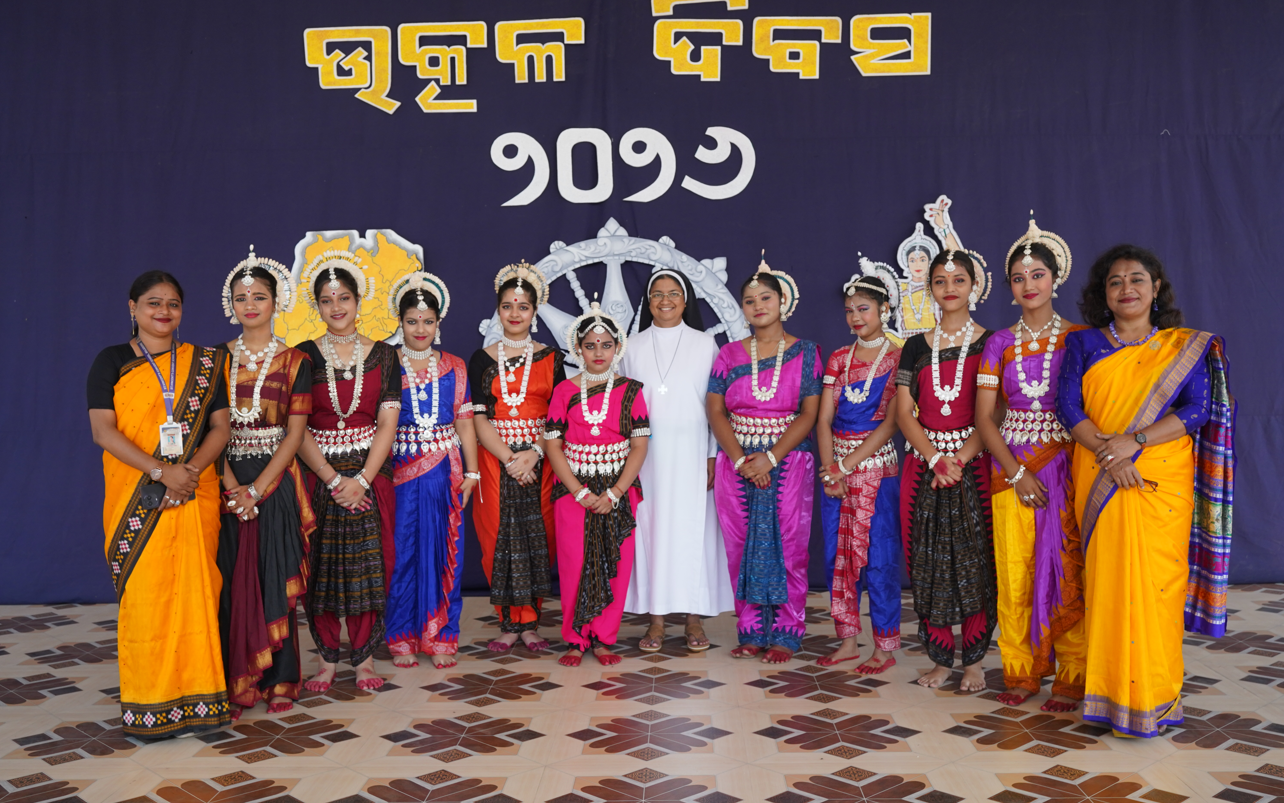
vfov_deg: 35.3
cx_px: 645
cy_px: 415
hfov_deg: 54.0
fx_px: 1260
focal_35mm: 36
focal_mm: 35
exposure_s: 1/640
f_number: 8
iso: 800
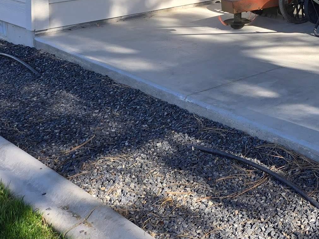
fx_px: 645
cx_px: 399
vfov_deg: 19.0
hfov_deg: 24.7
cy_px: -98
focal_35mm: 70
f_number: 1.8
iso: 25
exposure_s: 1/569
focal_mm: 5.4
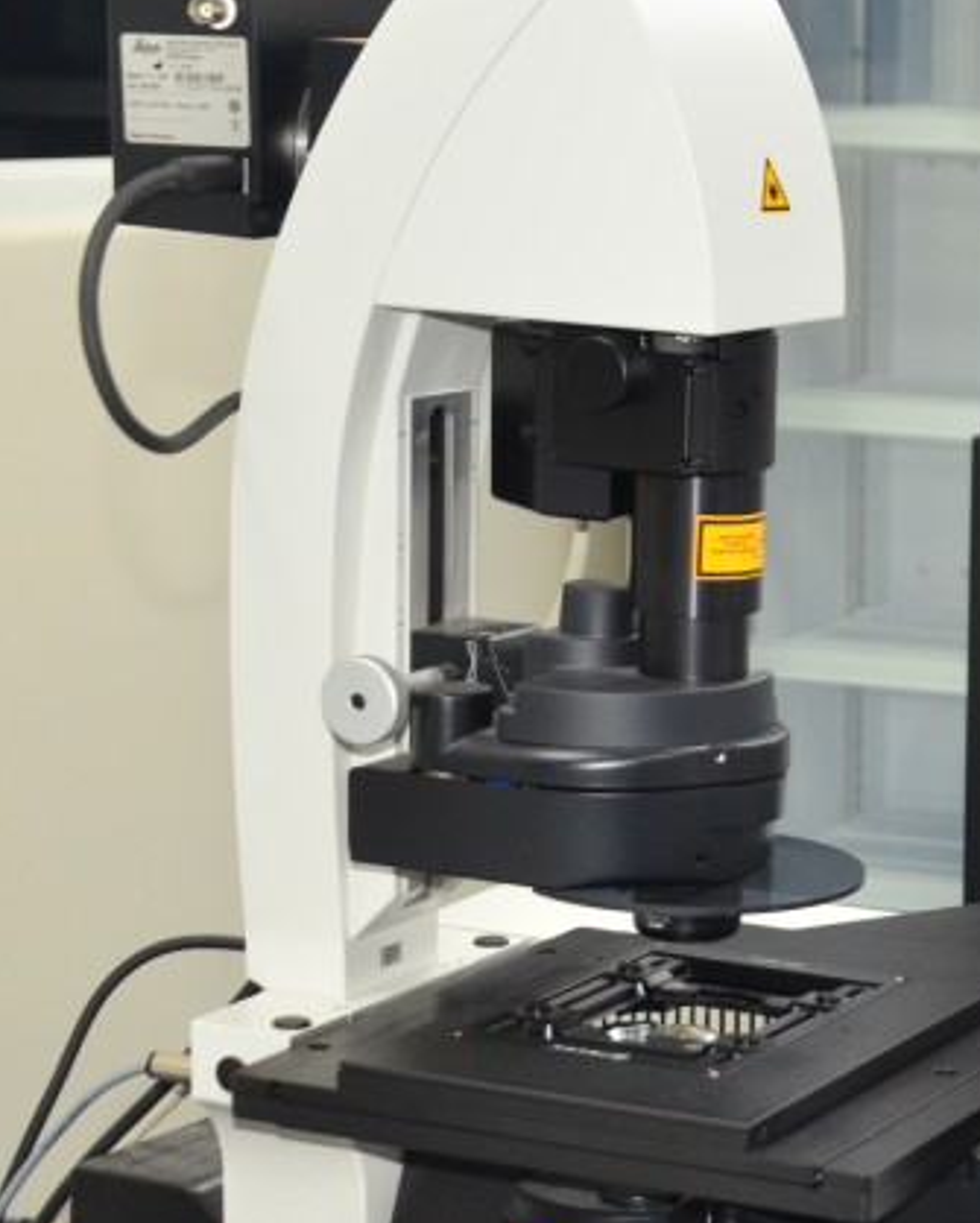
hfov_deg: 13.4
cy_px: 799
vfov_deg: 17.4
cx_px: 1352
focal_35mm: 110
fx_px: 3984
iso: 1000
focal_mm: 32
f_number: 5
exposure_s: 1/100
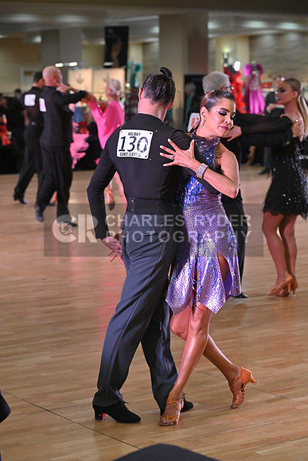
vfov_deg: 21.5
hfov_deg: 14.4
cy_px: 230
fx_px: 1218
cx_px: 154
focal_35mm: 95
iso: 3200
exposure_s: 1/400
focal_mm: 95
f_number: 5.6
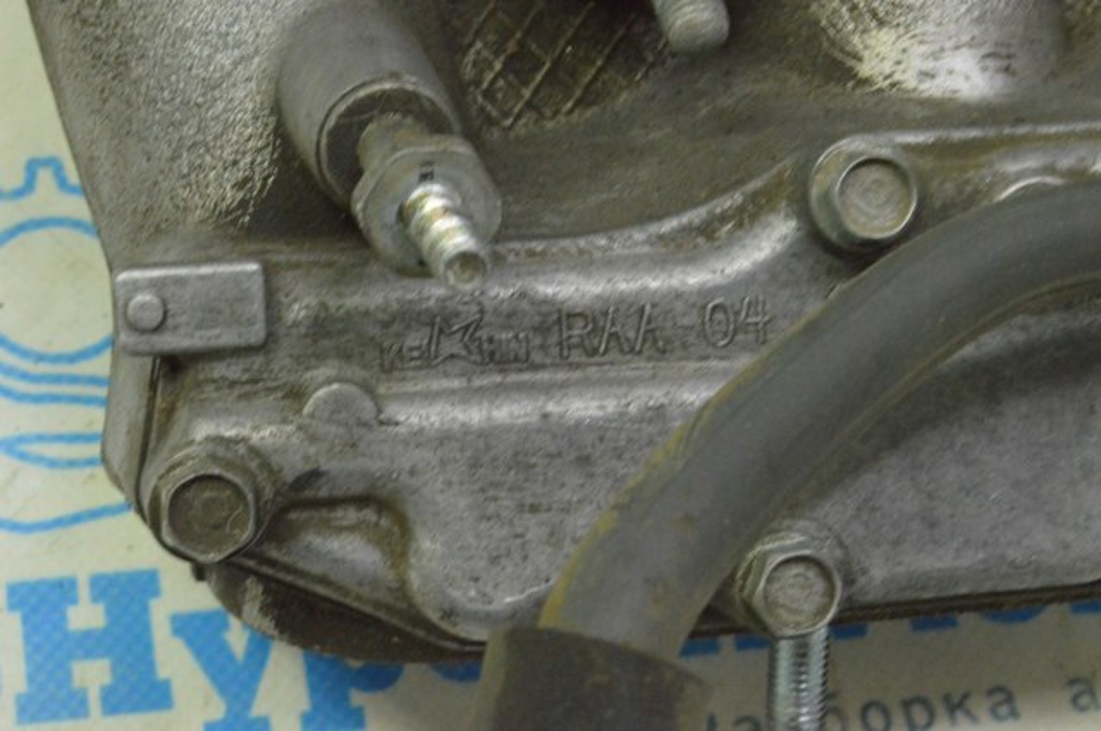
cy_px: 366
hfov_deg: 24.6
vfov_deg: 16.5
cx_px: 550
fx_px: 2520
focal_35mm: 82
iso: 6400
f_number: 20
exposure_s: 1/20
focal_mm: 55
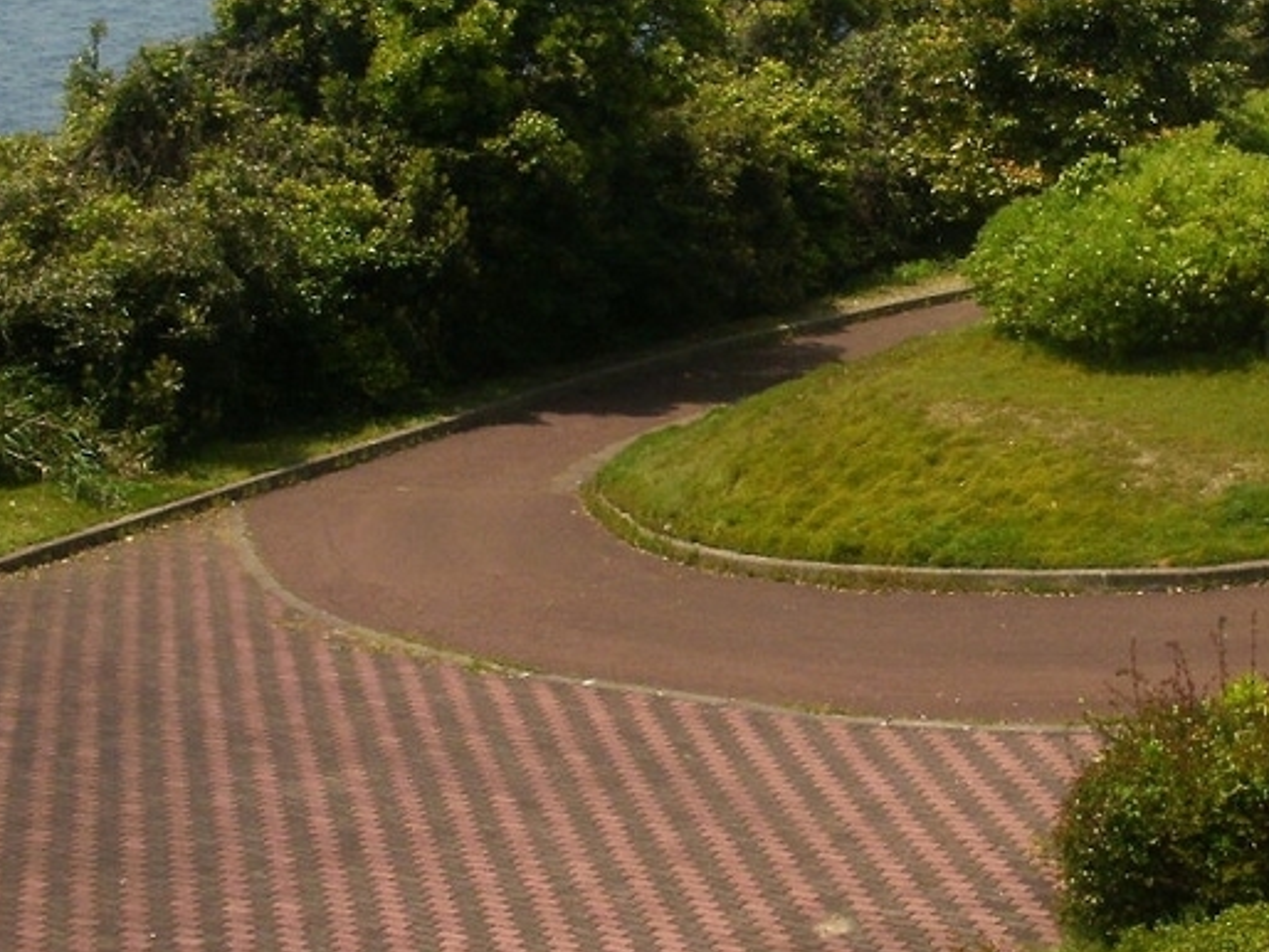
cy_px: 333
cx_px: 1079
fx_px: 3081
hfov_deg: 22.8
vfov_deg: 17.5
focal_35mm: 84
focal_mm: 6.3
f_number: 5.6
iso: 100
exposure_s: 1/500
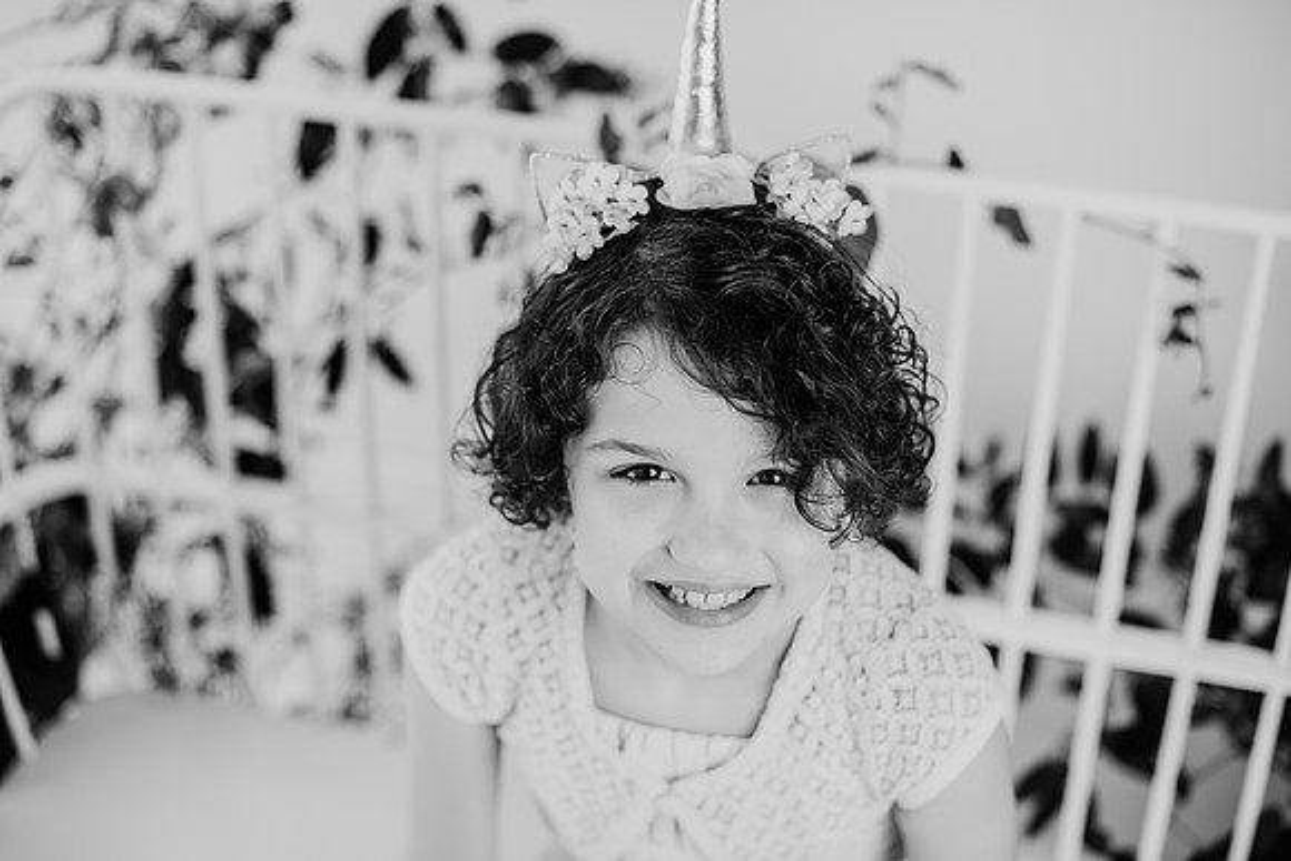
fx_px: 1793
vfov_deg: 27.0
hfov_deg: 39.6
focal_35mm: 50
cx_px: 646
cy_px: 430
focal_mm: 50
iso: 100
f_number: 2.5
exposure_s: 1/160
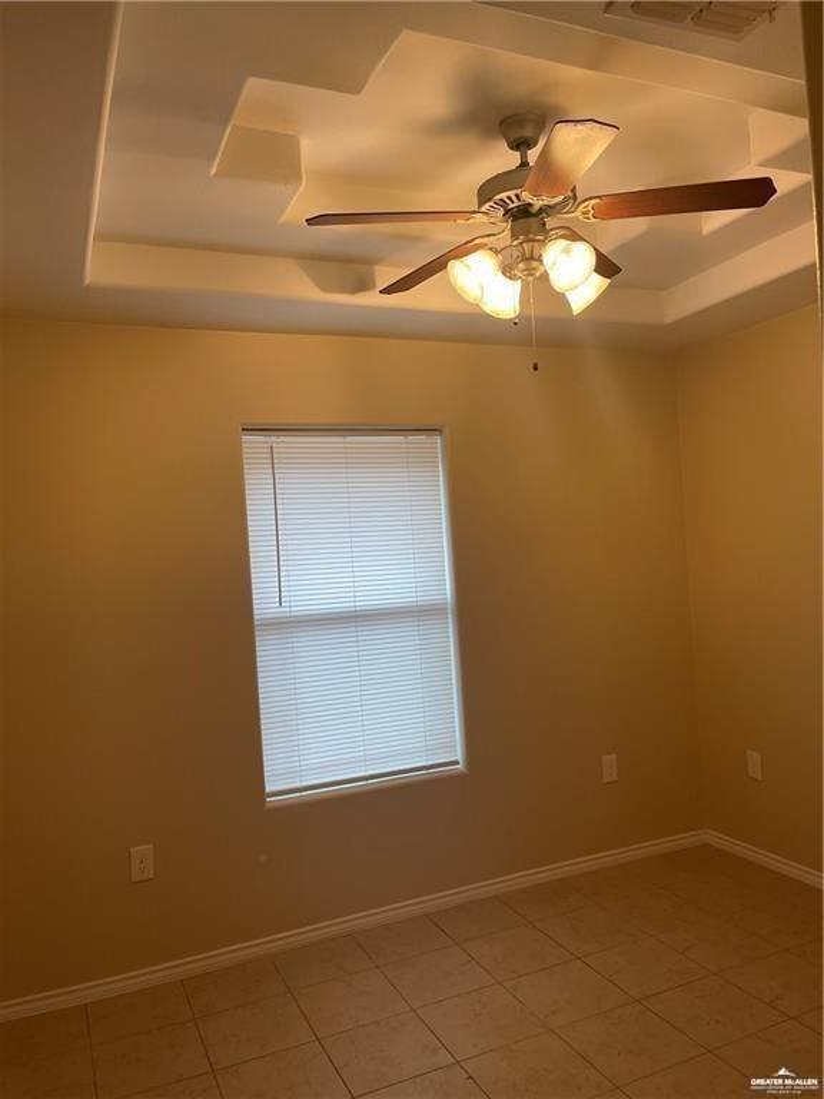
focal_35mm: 26
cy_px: 550
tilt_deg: -0.7
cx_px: 412
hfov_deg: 53.1
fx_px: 825
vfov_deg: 67.3
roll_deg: +3.5
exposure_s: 1/120
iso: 125
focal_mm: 5.1
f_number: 1.6
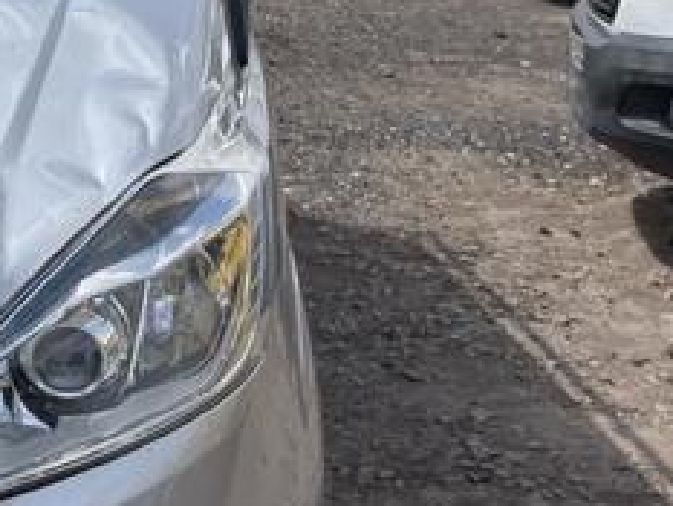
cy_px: 58
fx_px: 1945
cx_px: -243
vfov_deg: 14.7
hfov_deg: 18.1
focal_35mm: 100
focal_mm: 5.96
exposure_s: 1/5814
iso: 64
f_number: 1.6
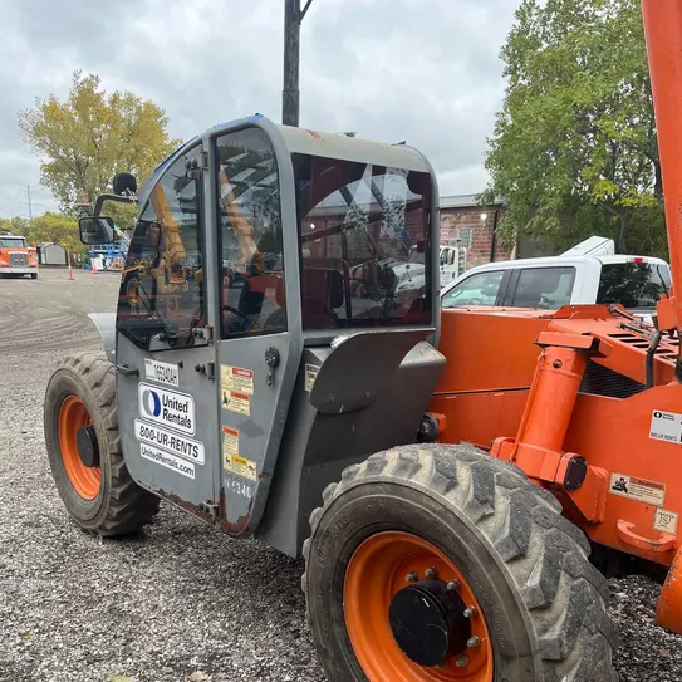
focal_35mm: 31
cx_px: 338
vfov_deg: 51.6
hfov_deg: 52.5
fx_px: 691
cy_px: 452
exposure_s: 1/280
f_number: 1.6
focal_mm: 5.1
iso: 40
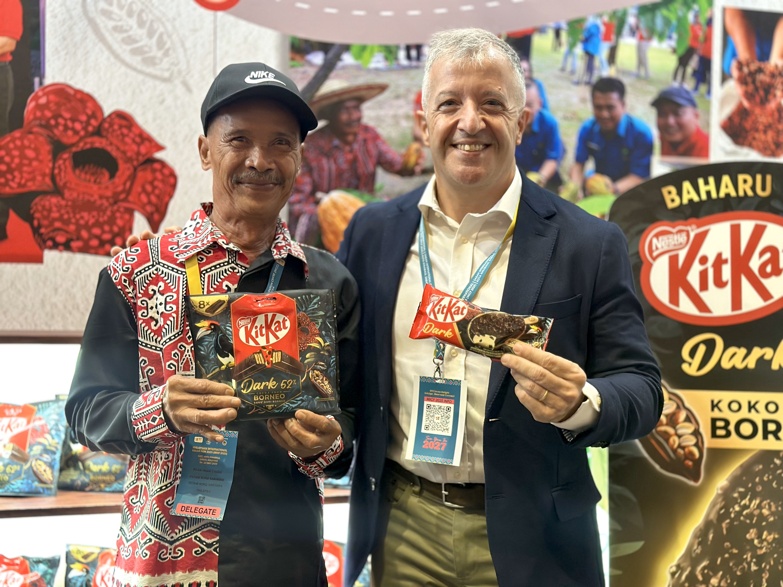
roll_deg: -0.9
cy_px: 294
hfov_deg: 39.7
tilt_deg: -0.2
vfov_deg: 30.3
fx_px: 1086
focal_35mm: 48
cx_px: 392
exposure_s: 1/50
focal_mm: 6.86
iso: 320
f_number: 1.78
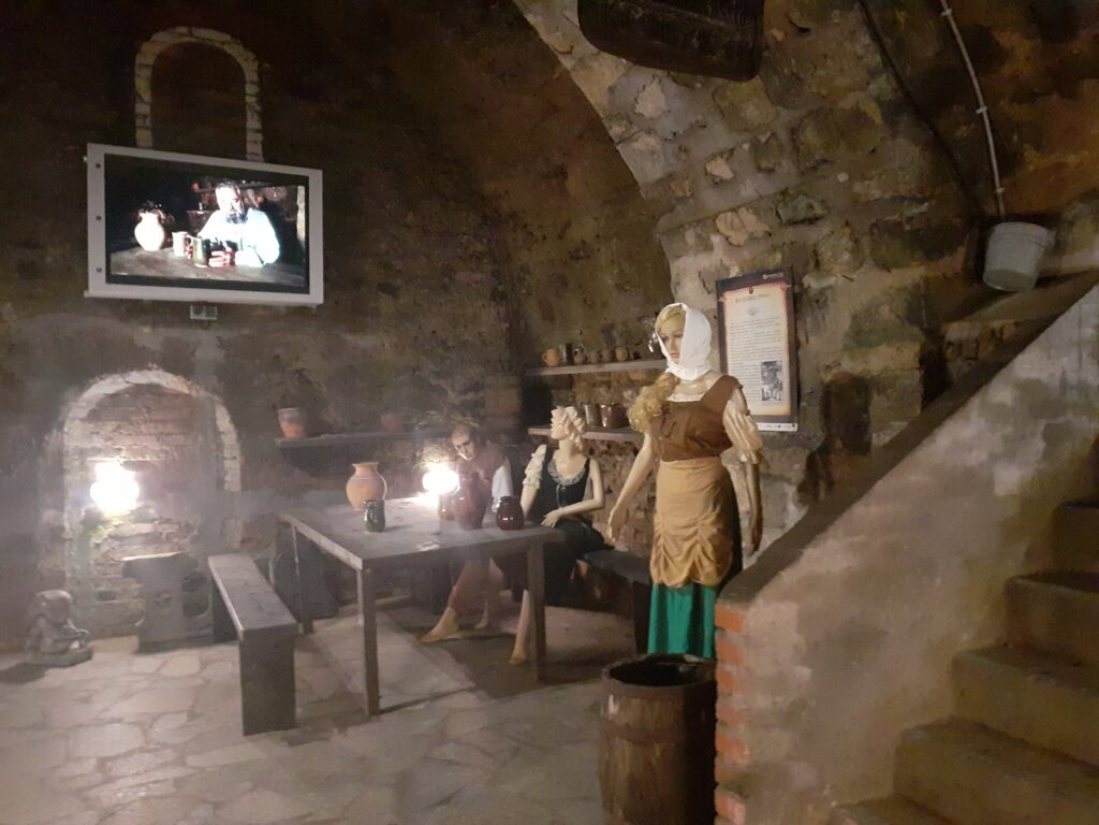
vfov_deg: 51.4
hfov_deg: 65.3
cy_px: 412
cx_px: 550
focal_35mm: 27
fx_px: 857
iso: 800
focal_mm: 3.6
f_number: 1.9
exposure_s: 1/20
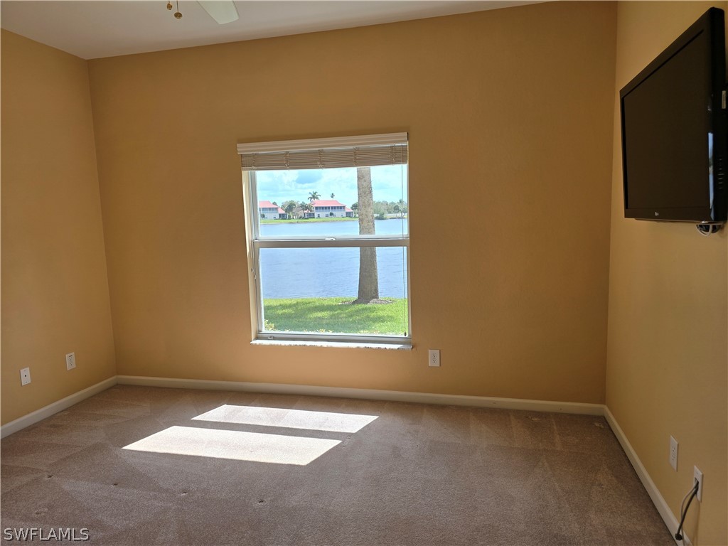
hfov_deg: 73.9
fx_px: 484
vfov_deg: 58.9
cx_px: 364
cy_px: 273
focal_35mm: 23
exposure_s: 1/317
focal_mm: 6.3
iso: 12
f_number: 1.7
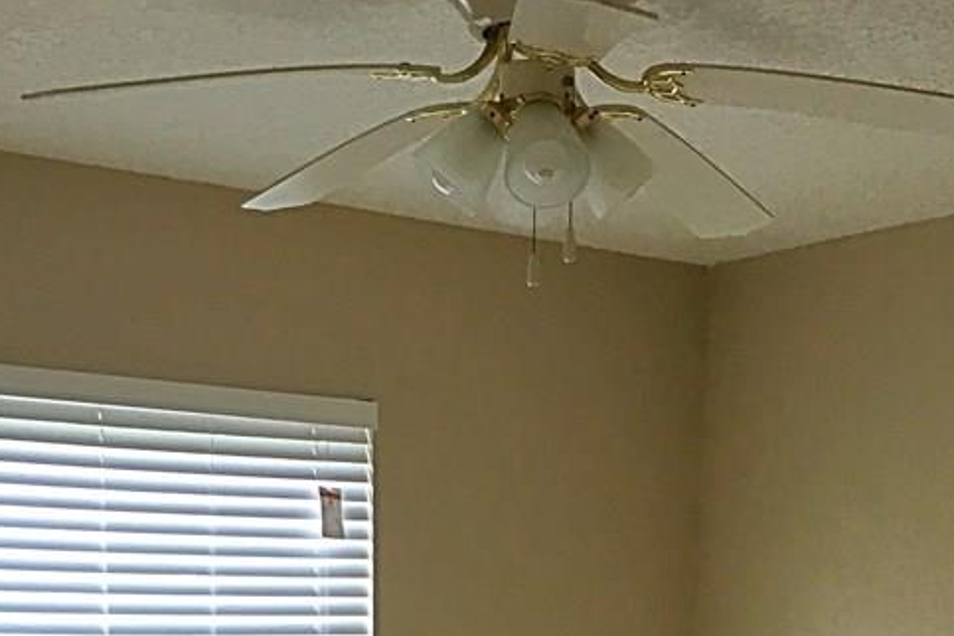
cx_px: 589
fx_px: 1696
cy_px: 849
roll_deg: -1.7
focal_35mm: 64
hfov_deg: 31.3
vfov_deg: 19.4
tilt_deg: -9.5
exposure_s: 1/30
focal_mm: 4.15
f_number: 2.2
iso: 25
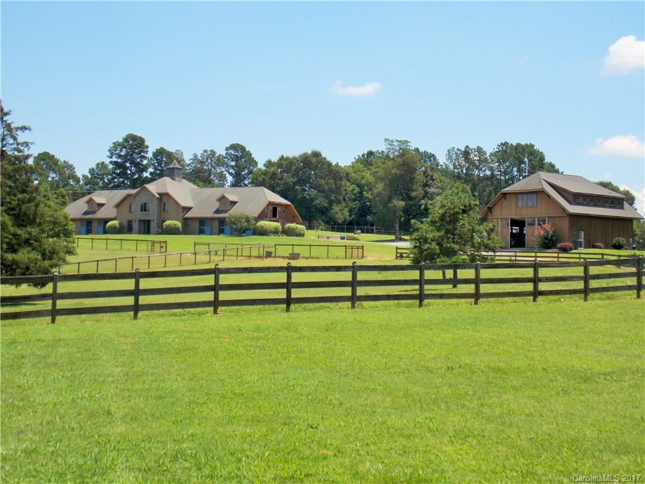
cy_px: 242
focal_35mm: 52
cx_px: 322
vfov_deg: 28.0
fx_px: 969
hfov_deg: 36.8
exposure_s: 1/640
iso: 80
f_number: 3.9
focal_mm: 9.3
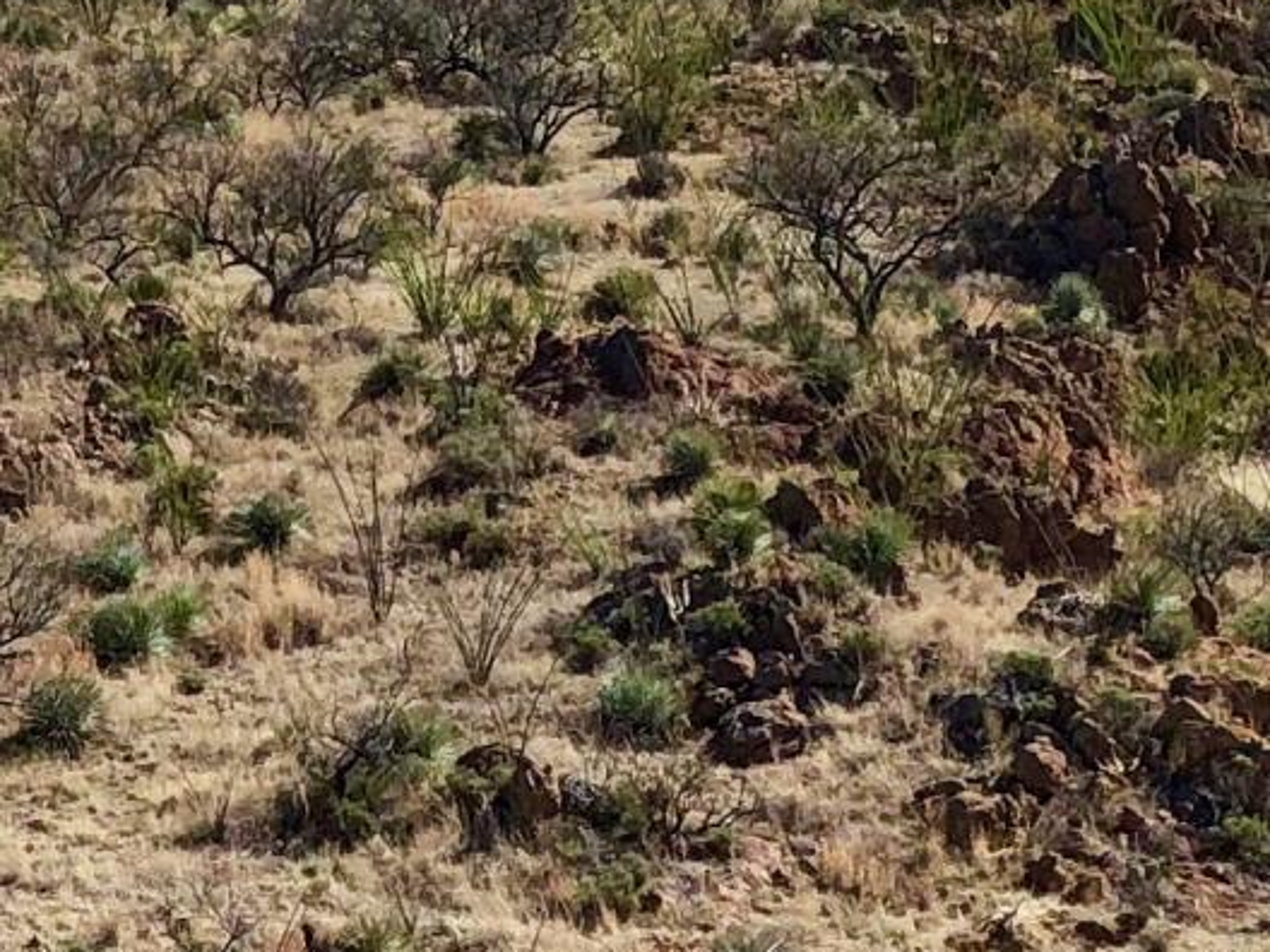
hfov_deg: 12.4
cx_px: 760
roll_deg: +1.3
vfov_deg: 9.0
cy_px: 1596
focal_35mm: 159
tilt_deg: -12.3
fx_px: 5833
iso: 20
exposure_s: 1/1171
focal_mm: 4
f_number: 1.8
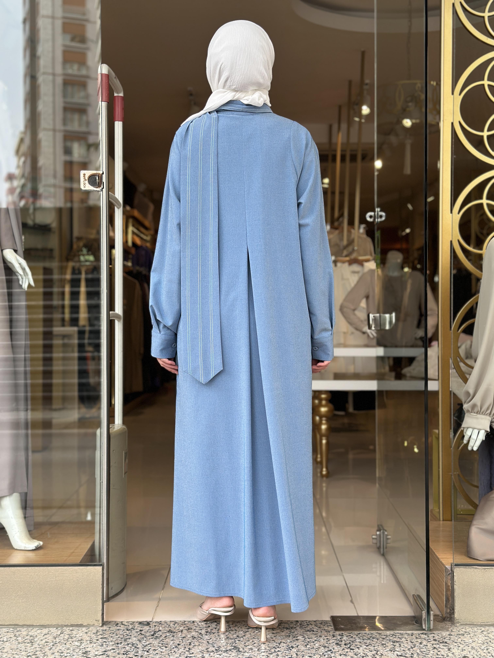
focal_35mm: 48
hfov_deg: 30.3
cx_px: 247
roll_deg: -1.8
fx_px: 913
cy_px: 329
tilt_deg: +0.5
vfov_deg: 39.7
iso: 80
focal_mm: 6.86
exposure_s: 1/463
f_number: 1.78
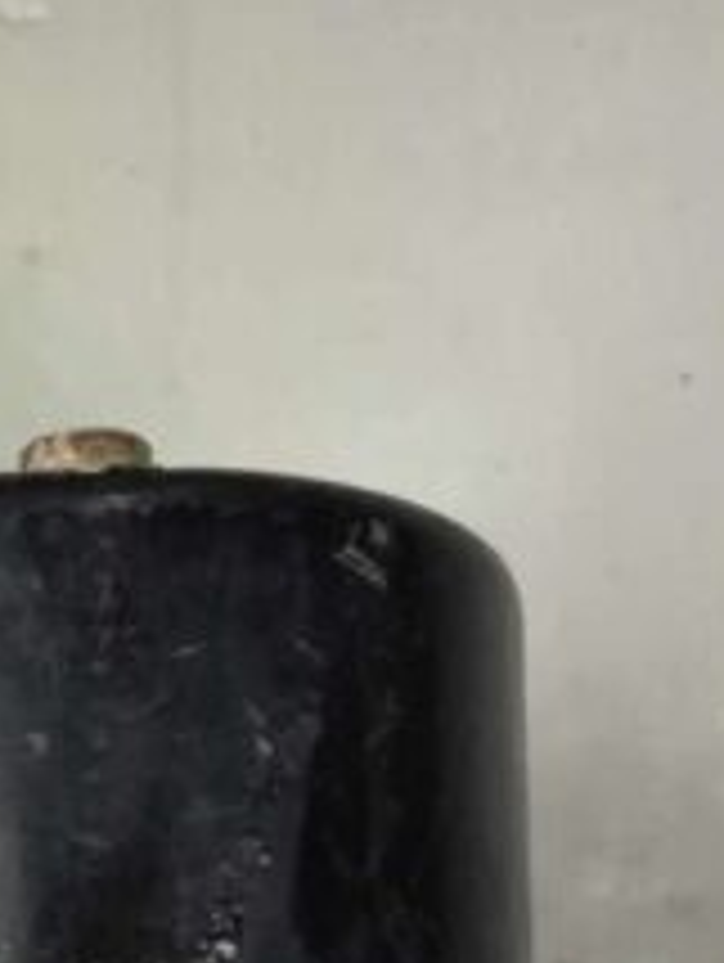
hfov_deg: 14.9
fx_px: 2700
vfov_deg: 18.3
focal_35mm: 97
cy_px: 1382
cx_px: -99
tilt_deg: -88.2
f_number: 1.6
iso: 40
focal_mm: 4.2
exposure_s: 1/100
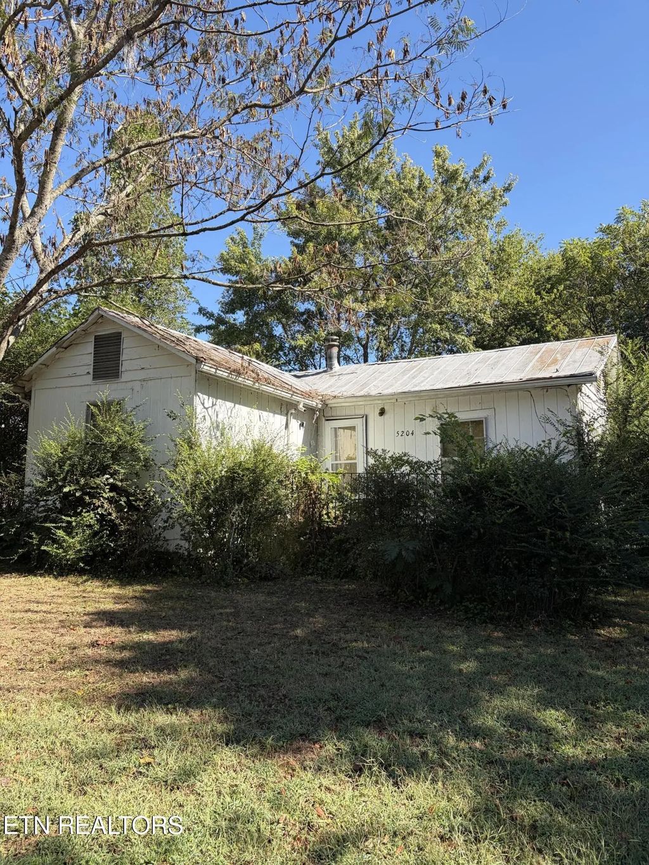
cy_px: 432
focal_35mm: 26
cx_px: 324
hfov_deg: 53.1
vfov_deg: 67.3
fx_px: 650
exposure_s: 1/1001
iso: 50
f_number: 1.6
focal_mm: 5.96
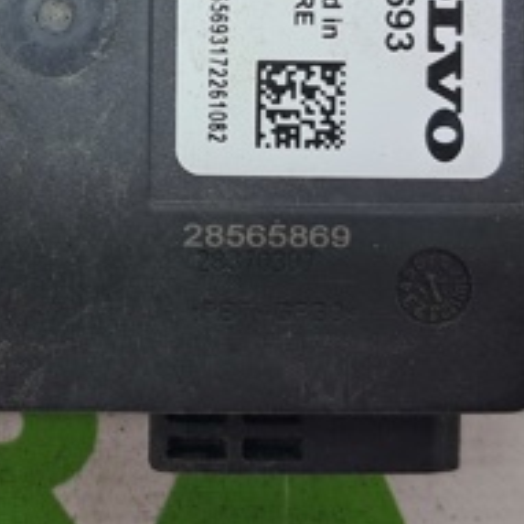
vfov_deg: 21.2
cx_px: 44
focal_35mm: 80
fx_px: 1370
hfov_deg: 21.1
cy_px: 45
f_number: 1.8
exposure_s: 1/60
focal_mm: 4
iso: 50
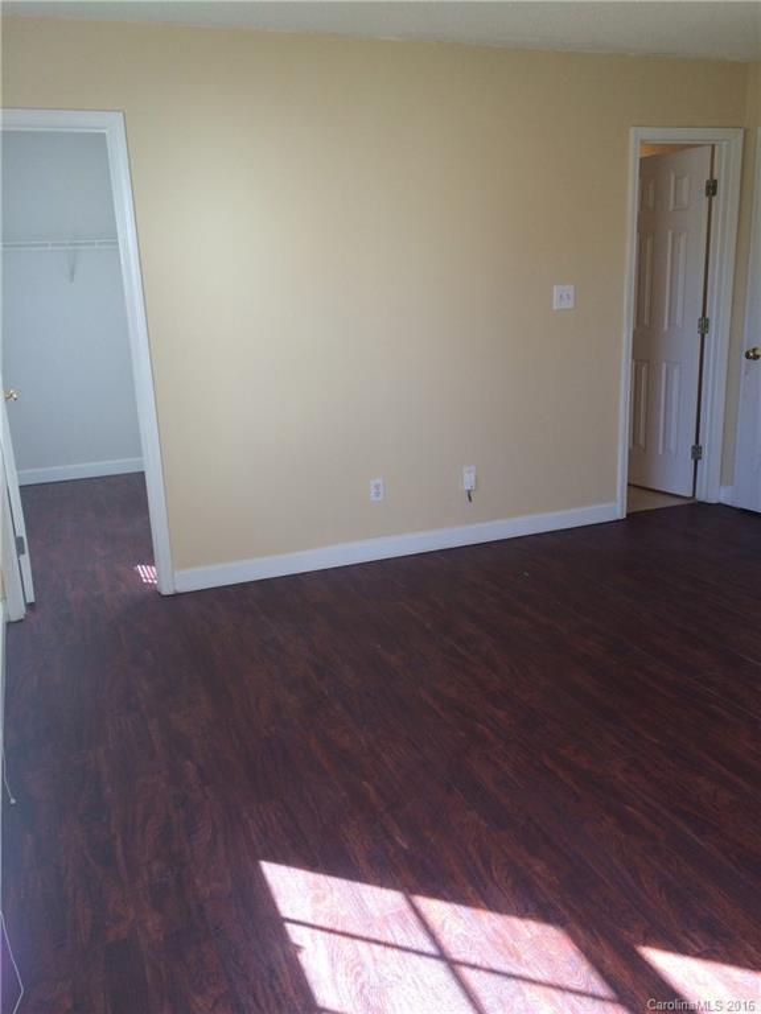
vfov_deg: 61.7
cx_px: 380
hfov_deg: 48.2
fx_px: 850
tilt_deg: -14.2
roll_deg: +3.2
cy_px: 507
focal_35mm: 29
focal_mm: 4.15
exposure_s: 1/120
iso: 50
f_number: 2.2
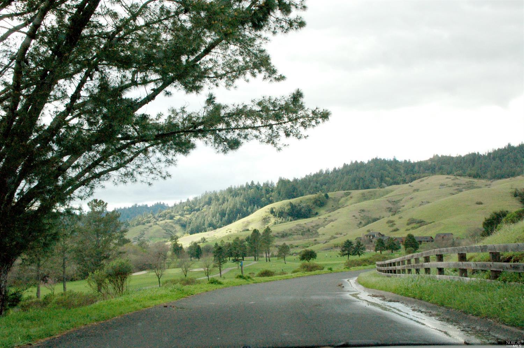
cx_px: 262
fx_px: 698
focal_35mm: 48
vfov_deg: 28.0
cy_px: 174
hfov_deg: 41.1
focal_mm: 32
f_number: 13
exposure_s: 1/640
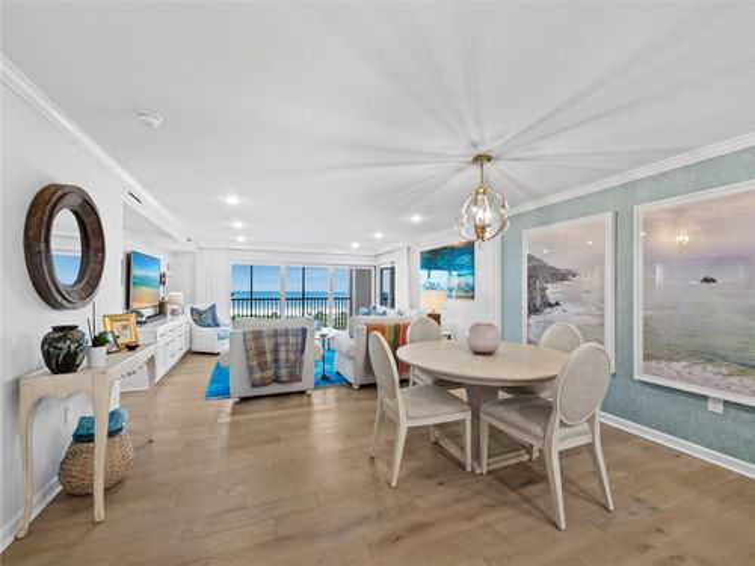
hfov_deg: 102.1
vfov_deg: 85.7
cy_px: 283
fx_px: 305
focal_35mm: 14
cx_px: 378
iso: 400
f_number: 11
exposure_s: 1/2
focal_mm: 7
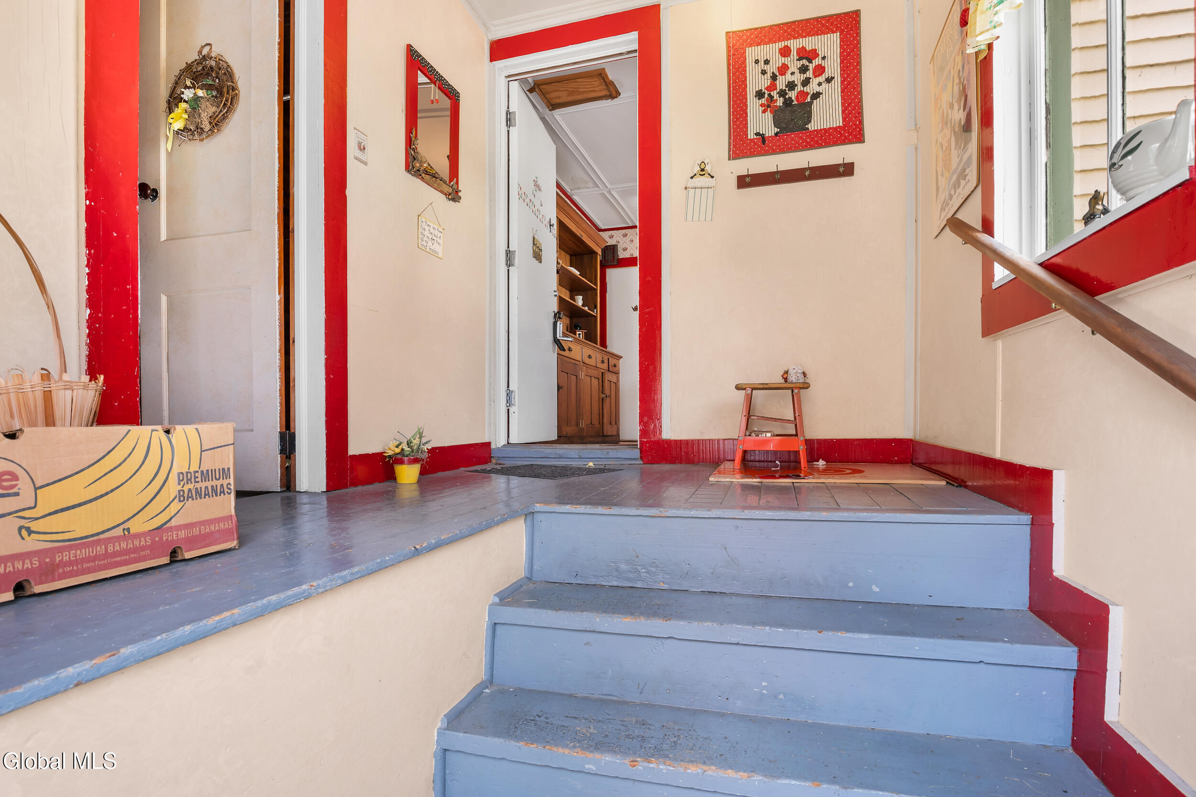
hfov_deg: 96.7
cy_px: 398
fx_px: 532
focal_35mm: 16
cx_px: 598
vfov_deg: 73.8
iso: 250
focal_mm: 16
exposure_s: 1/15
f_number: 9
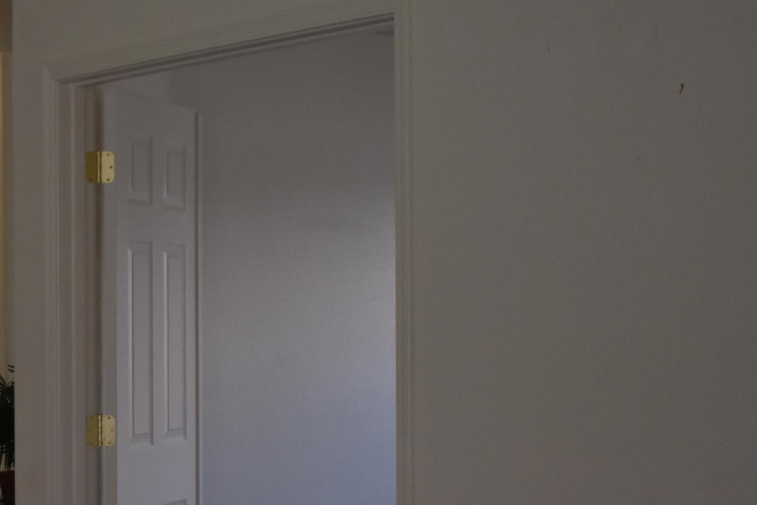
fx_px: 2131
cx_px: 134
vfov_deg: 13.5
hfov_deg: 19.9
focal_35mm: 101
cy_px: 344
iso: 720
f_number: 4
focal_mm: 25
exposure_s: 1/250
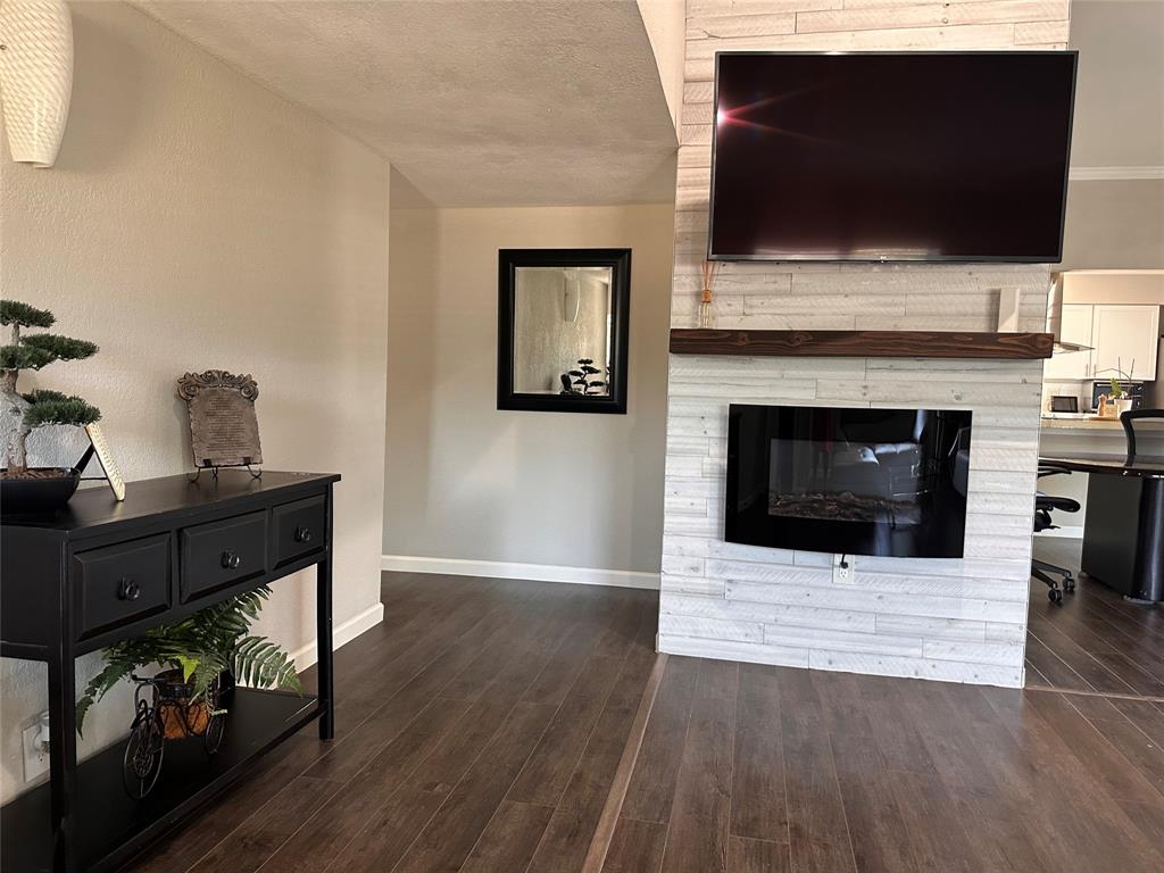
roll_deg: -1.8
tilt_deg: -2.6
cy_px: 436
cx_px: 582
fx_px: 807
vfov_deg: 56.8
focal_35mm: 24
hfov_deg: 71.6
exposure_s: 1/60
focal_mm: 6.86
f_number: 1.78
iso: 400
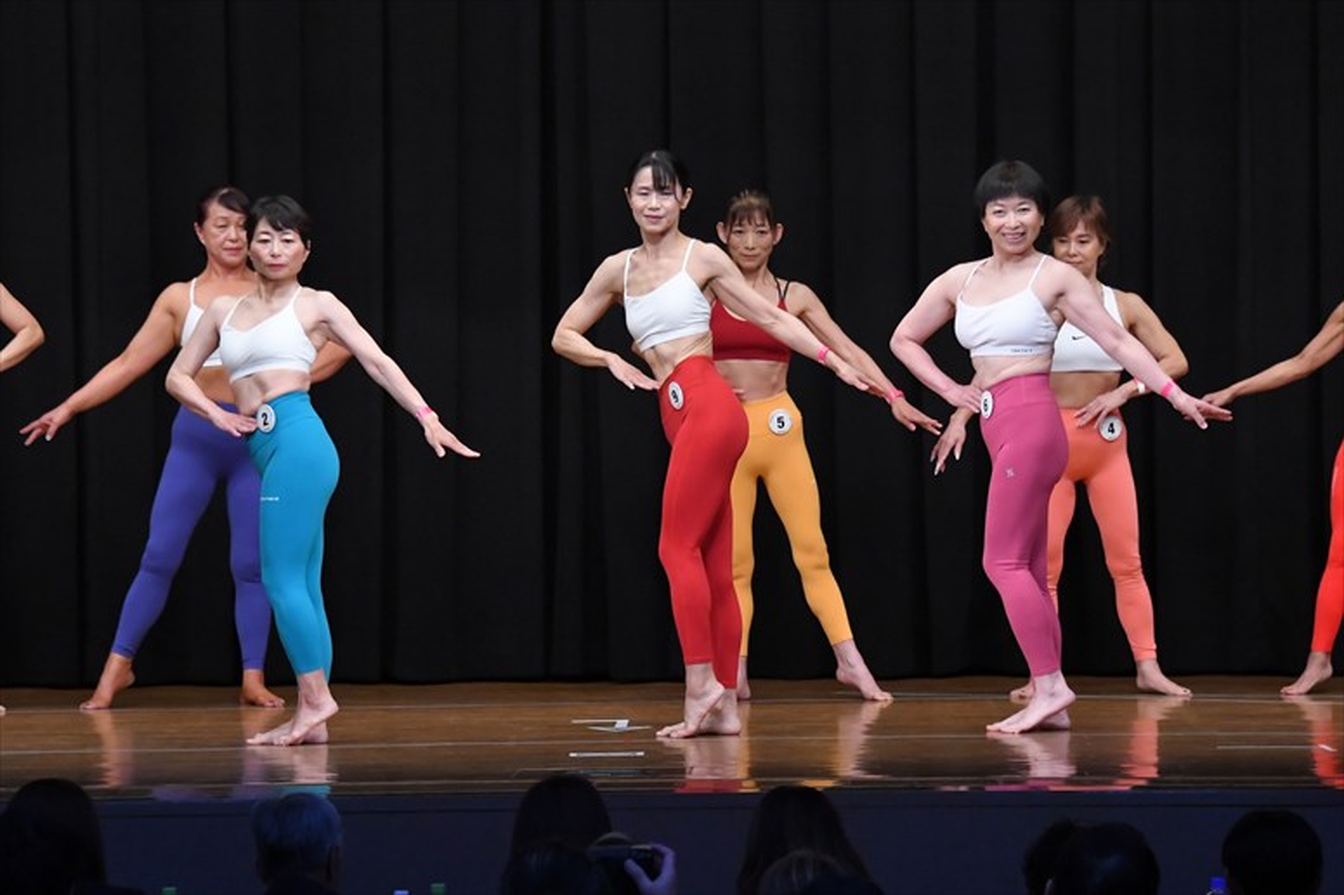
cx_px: 672
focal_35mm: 183
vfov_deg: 7.5
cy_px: 448
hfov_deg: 11.2
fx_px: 6829
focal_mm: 122
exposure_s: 1/400
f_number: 5.6
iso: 5000
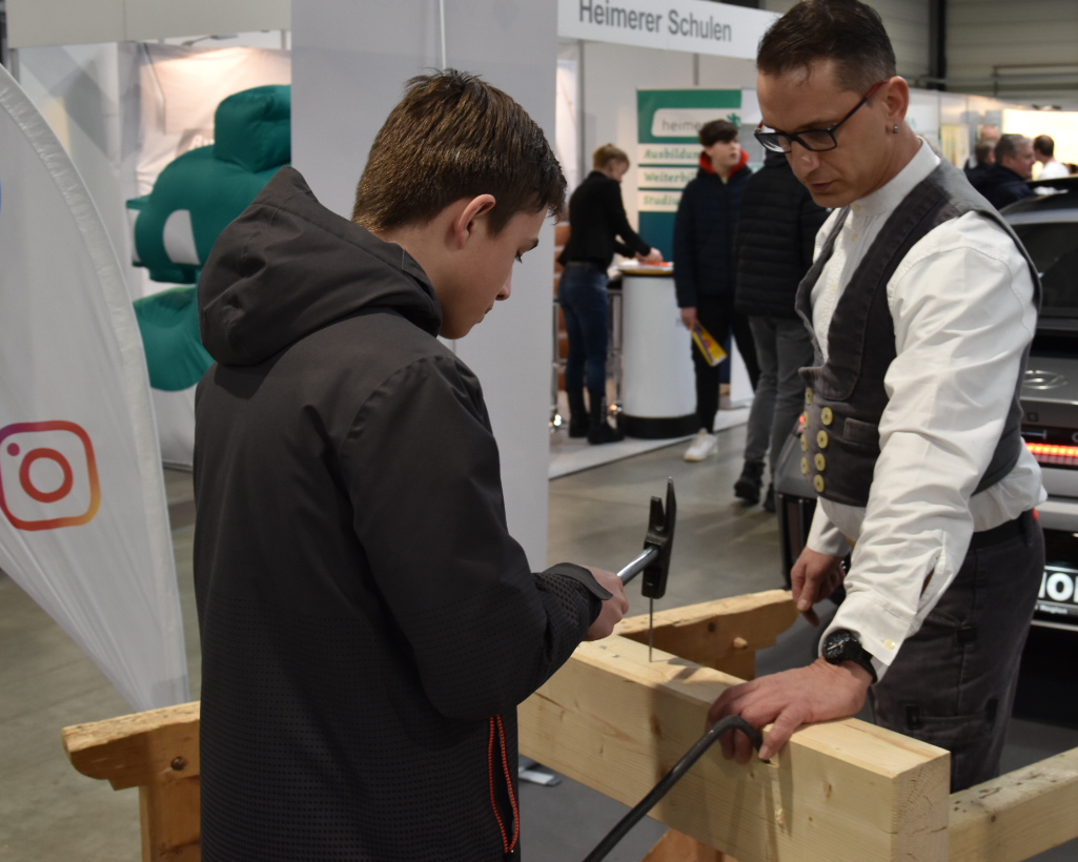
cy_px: 326
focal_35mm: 47
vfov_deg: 32.1
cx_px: 725
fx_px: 1491
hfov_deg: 39.2
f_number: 4
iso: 560
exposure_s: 1/60
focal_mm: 21
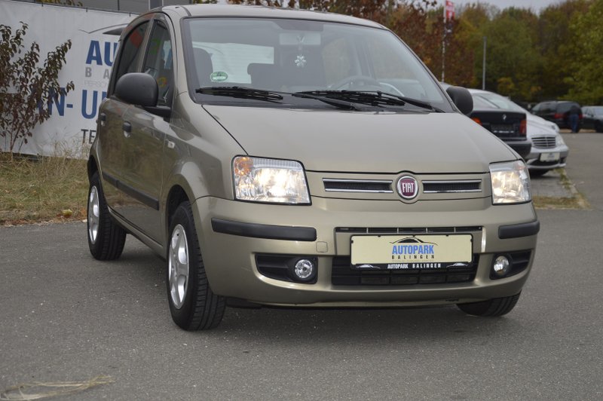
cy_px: 200
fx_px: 1130
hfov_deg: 29.9
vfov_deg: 20.1
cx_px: 302
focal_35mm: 68
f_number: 4.8
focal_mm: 45
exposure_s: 1/160
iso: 100
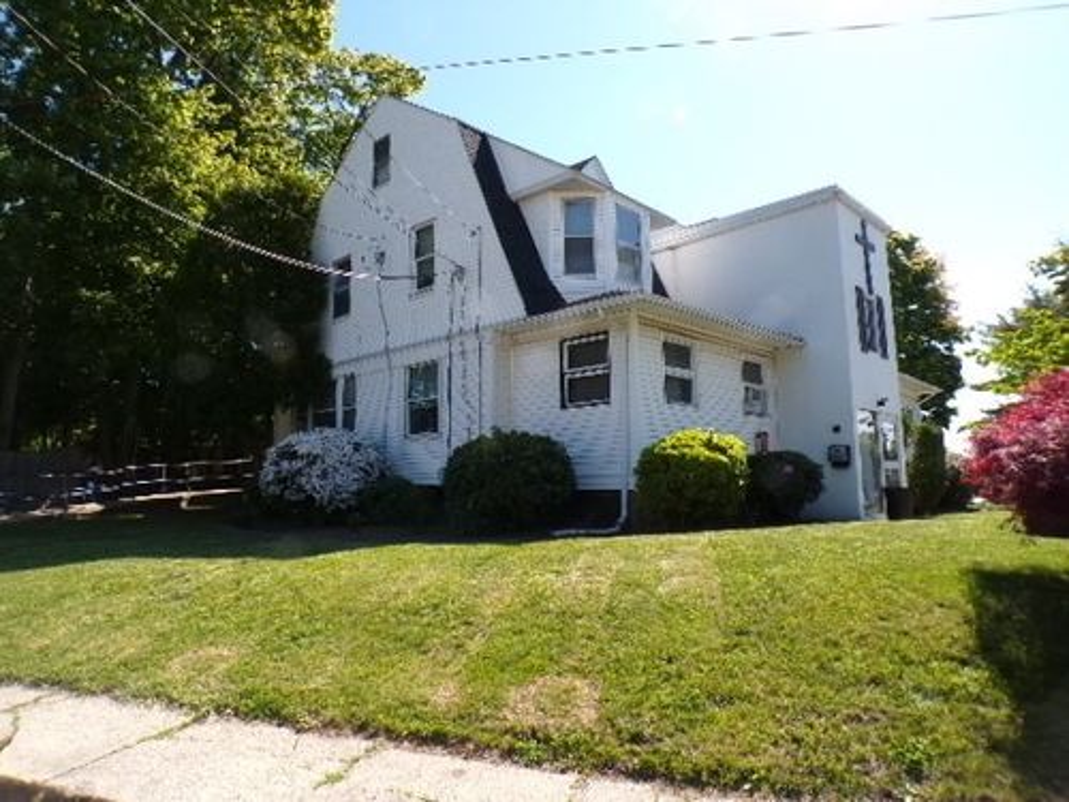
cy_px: 401
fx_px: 741
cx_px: 534
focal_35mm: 24
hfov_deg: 71.6
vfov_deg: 56.8
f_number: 4.4
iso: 100
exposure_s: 1/320
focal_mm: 4.3
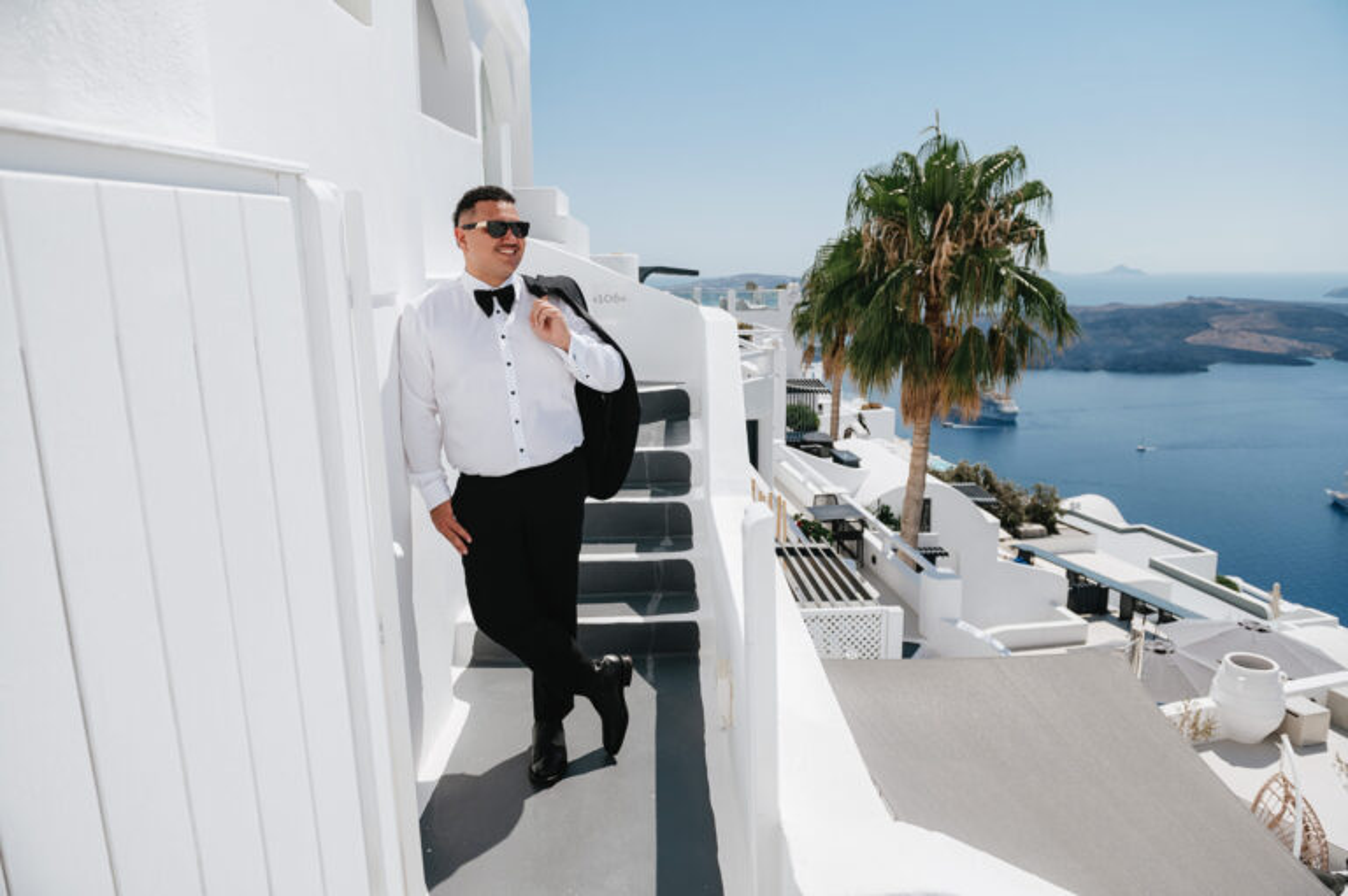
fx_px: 898
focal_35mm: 24
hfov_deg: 73.8
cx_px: 674
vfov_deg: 53.1
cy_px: 448
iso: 100
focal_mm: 24
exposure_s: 1/2000
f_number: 4.5
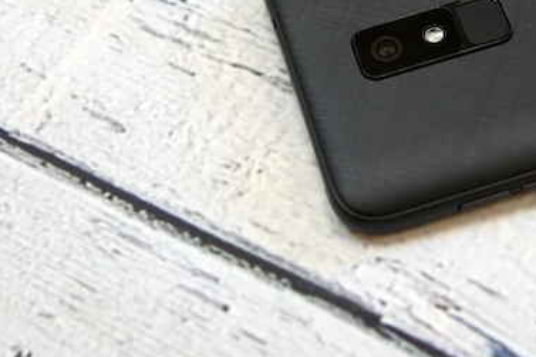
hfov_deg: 22.1
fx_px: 1369
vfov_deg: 14.7
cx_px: 363
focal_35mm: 92
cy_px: 32
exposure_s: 1/60
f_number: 4
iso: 160
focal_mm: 30
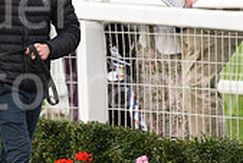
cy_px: 18
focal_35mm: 685
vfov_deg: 2.0
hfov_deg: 3.0
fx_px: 4628
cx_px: 63
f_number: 4.5
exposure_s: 1/800
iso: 640
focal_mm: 200
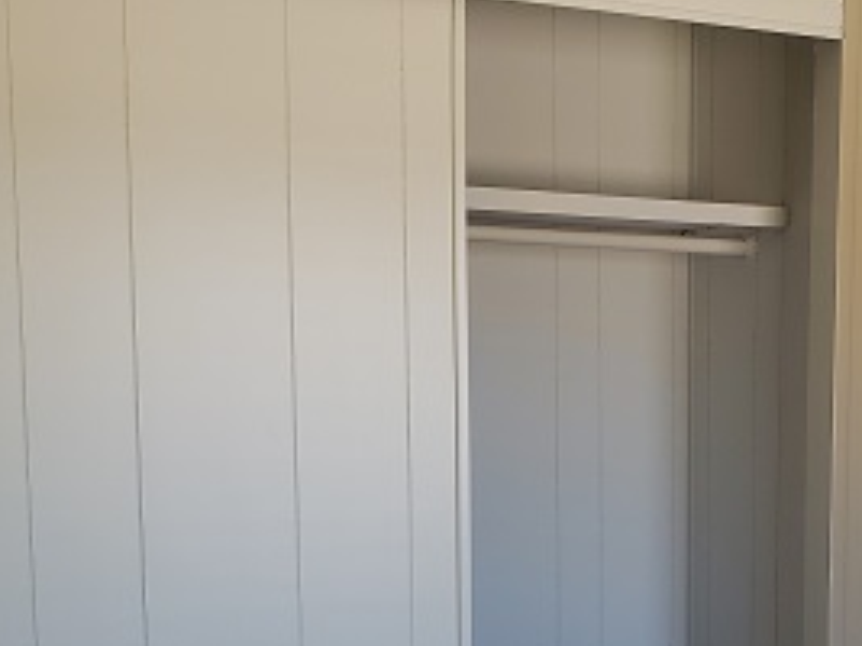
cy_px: 572
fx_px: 1469
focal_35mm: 59
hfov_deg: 31.5
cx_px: 738
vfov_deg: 24.2
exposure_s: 1/50
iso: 50
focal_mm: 4.3
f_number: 2.4
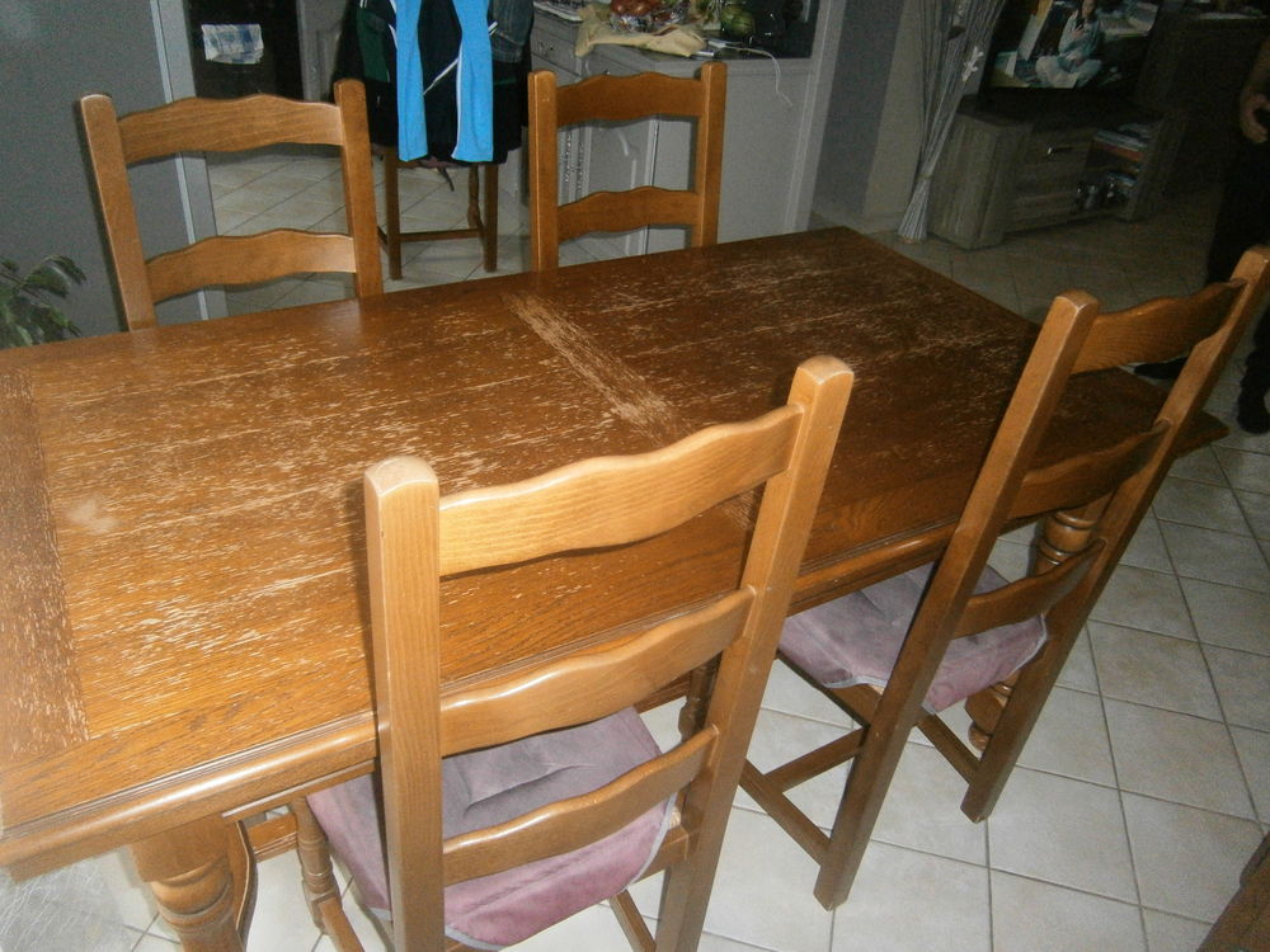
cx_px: 635
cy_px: 476
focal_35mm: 26
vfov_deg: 53.1
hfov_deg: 67.3
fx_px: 954
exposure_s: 1/250
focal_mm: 4.7
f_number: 2.8
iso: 400
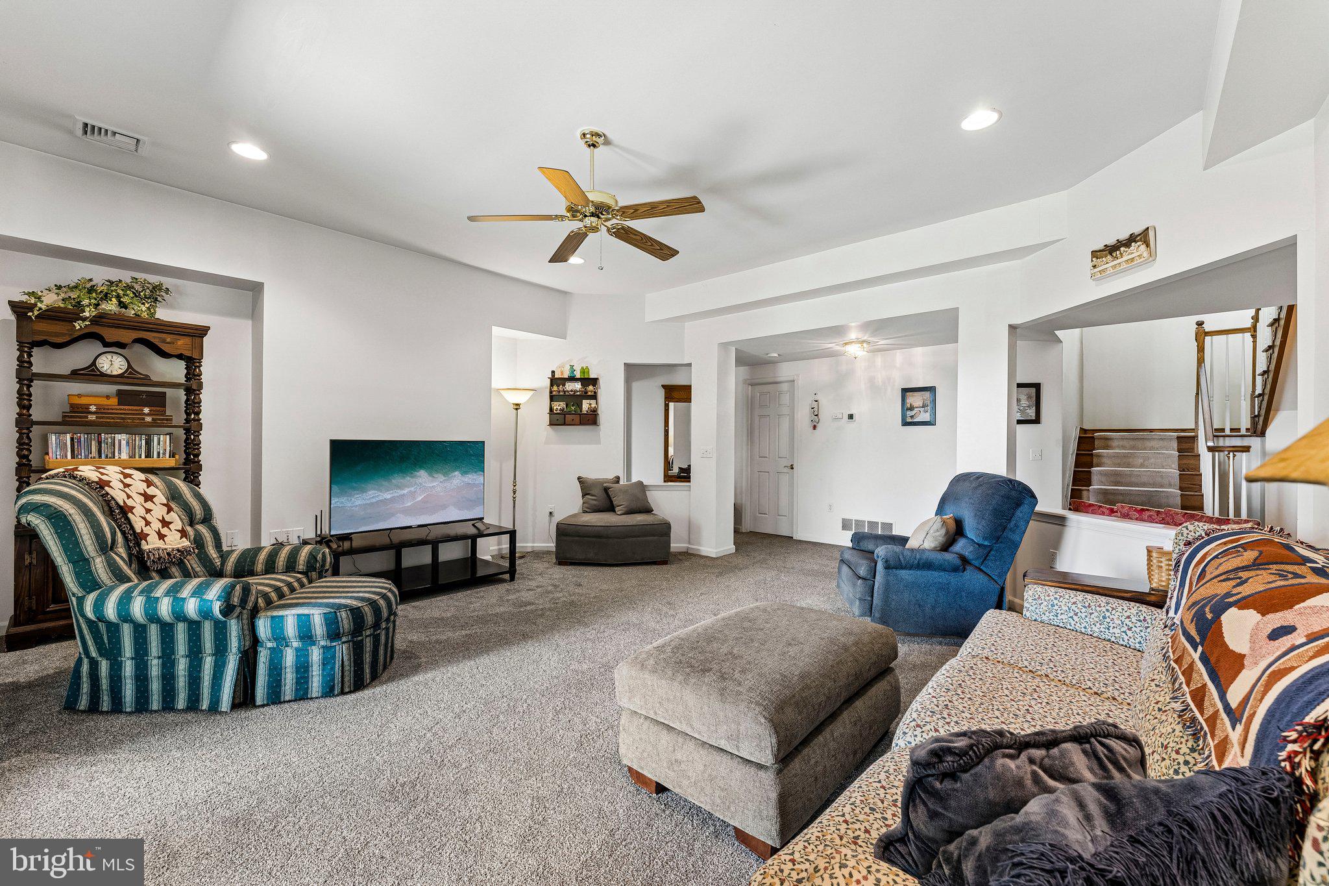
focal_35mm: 15
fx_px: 543
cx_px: 664
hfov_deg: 101.5
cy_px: 443
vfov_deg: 78.4
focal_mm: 14.7
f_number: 8
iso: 500
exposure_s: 1/15
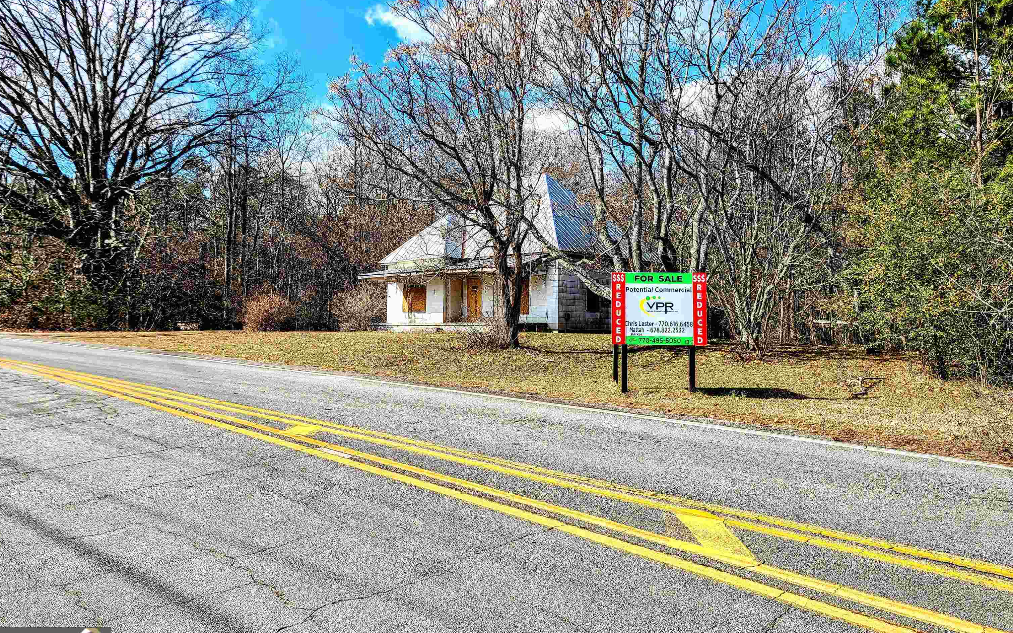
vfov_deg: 44.5
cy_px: 280
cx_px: 510
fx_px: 773
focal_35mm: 28
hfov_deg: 66.5
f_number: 1.8
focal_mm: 5.4
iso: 40
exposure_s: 1/1641
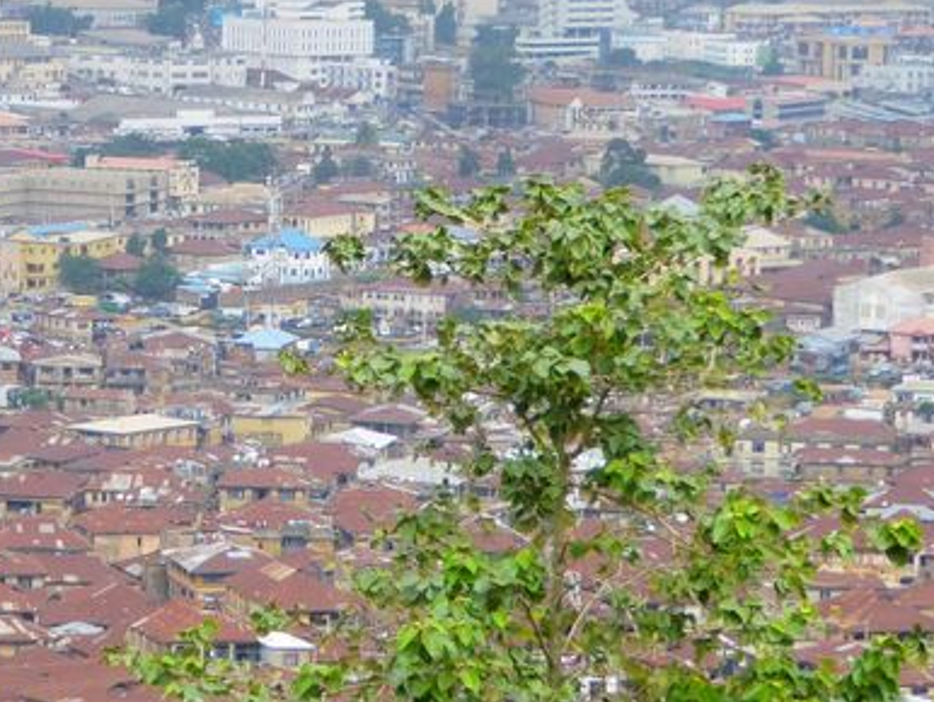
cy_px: 327
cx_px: 126
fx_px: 5481
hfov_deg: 9.7
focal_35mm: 203
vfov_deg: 7.3
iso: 80
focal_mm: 17.5
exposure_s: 1/125
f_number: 5
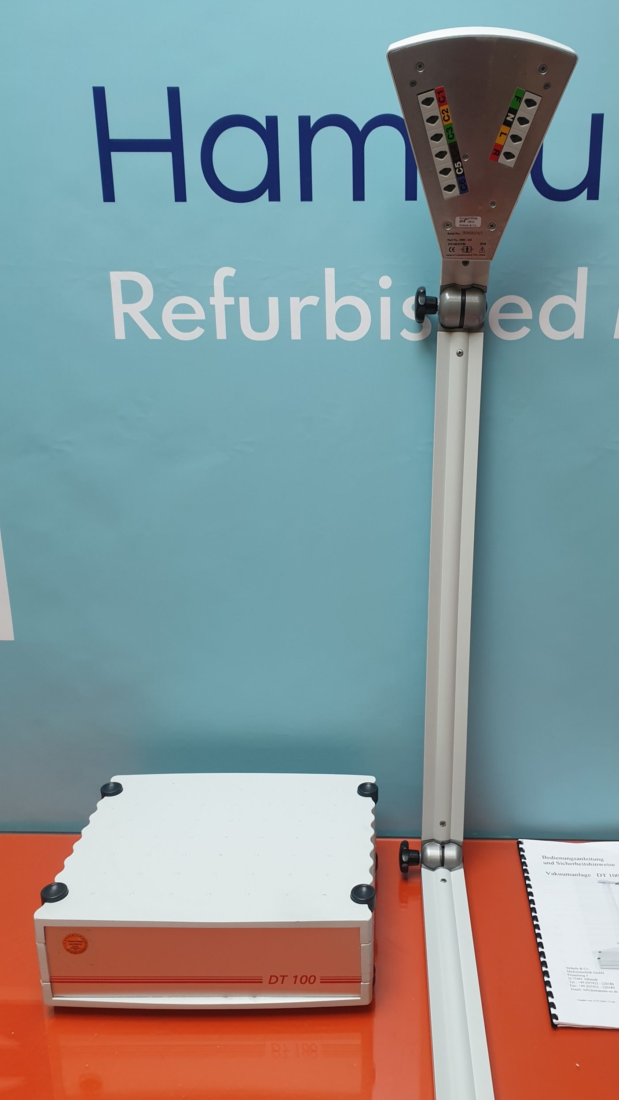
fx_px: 846
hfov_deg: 39.9
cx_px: 388
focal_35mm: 29
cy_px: 562
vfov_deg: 66.1
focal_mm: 4.3
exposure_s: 1/50
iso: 80
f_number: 2.4
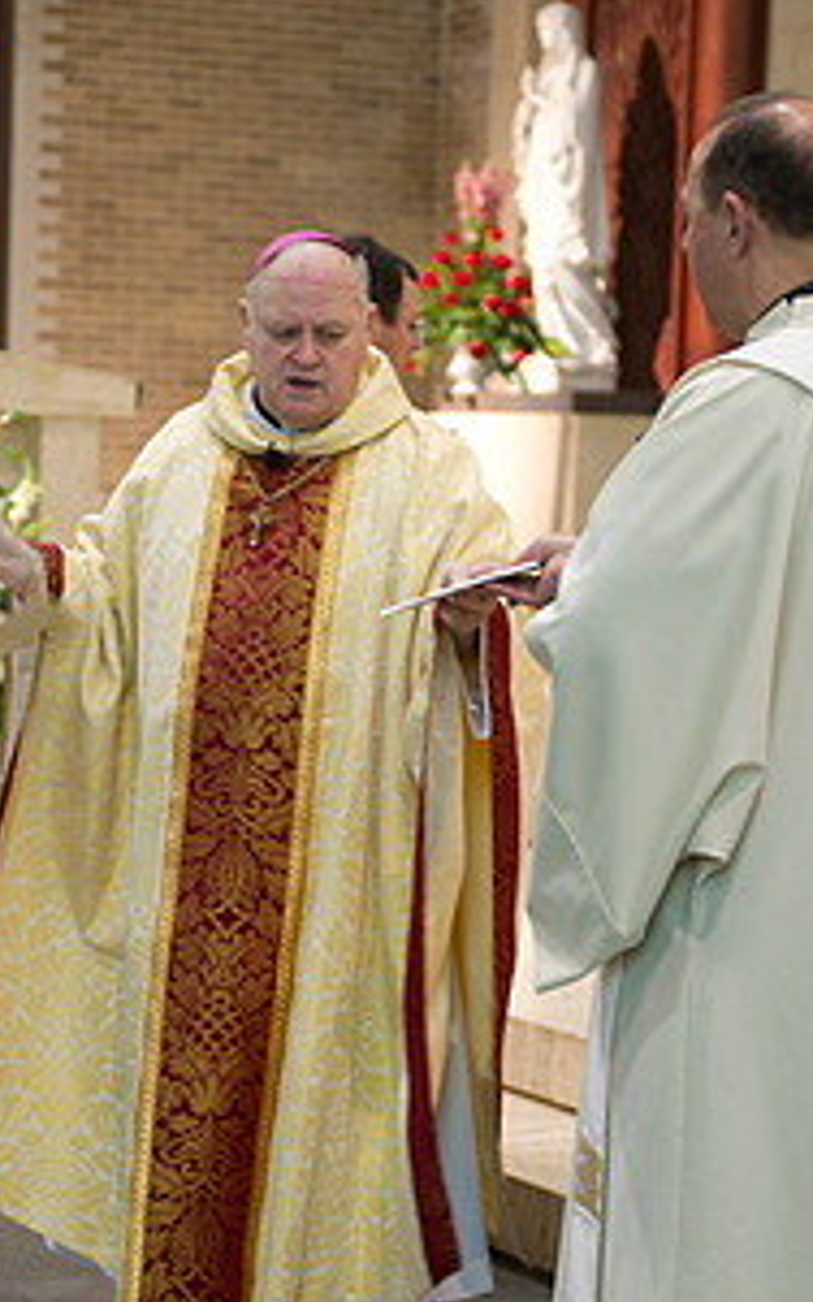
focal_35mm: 108
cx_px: 173
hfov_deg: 12.1
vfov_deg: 19.3
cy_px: 696
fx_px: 3831
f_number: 2.8
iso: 2000
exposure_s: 1/100
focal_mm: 55
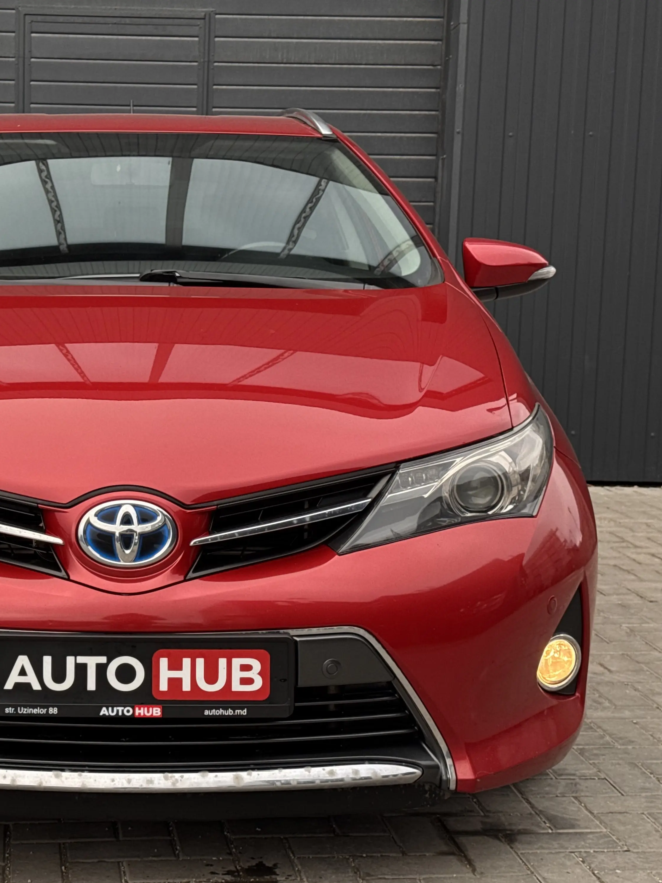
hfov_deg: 22.3
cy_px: 448
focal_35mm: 65
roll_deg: -0.7
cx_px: 132
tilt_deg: -6.9
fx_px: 1657
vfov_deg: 29.8
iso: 64
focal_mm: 6.76
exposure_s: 1/707
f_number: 1.78
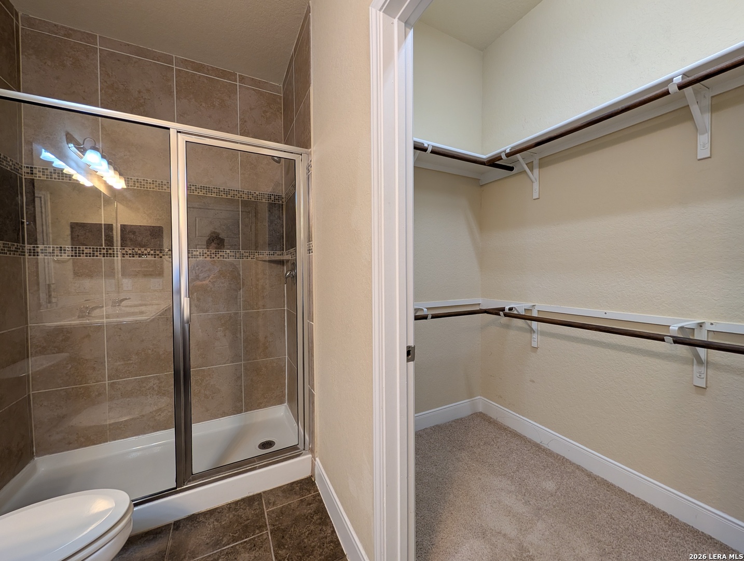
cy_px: 280
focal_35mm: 12
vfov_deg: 94.7
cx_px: 372
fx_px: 258
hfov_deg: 110.5
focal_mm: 2.02
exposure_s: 1/60
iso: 78
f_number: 1.7
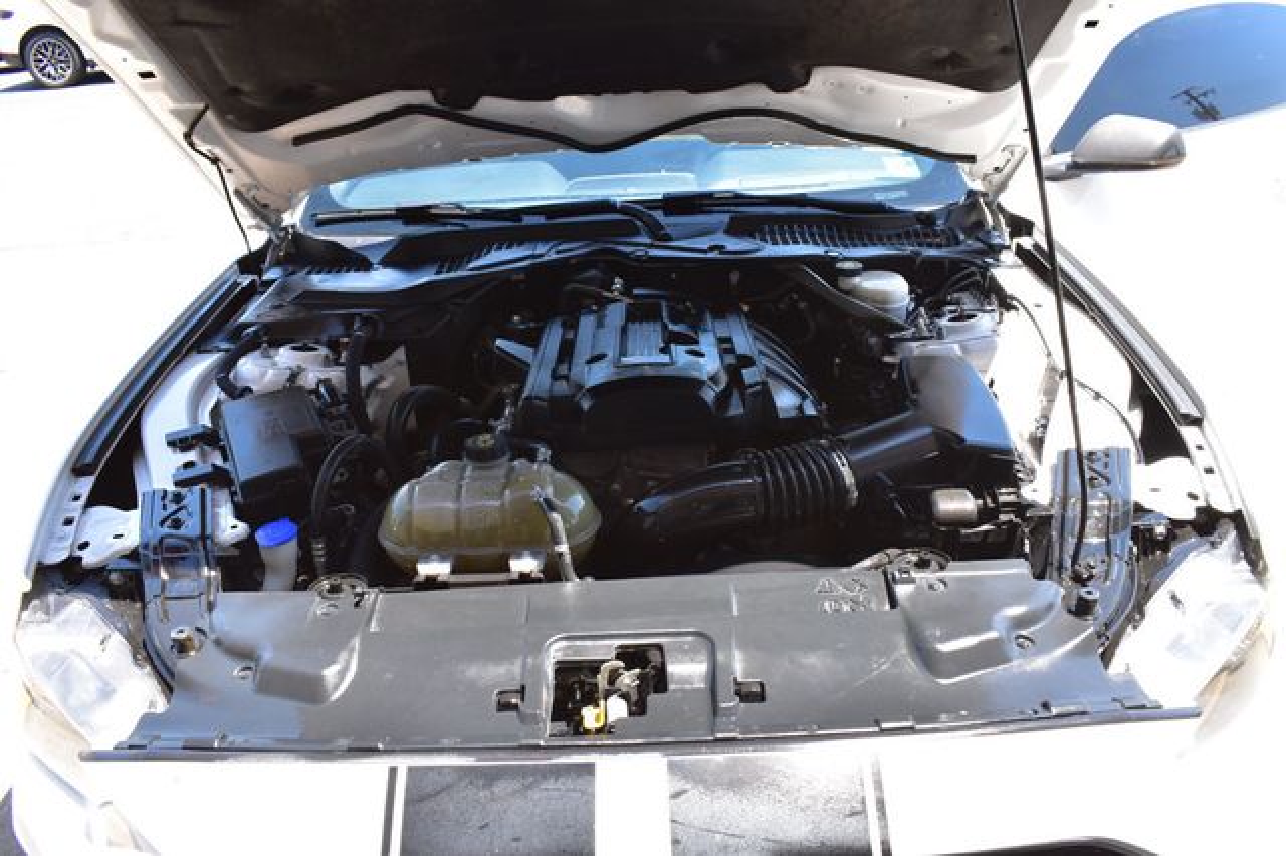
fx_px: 1071
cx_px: 643
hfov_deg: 62.0
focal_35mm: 30
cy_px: 428
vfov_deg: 43.6
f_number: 9
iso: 400
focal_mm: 20
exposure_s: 1/125
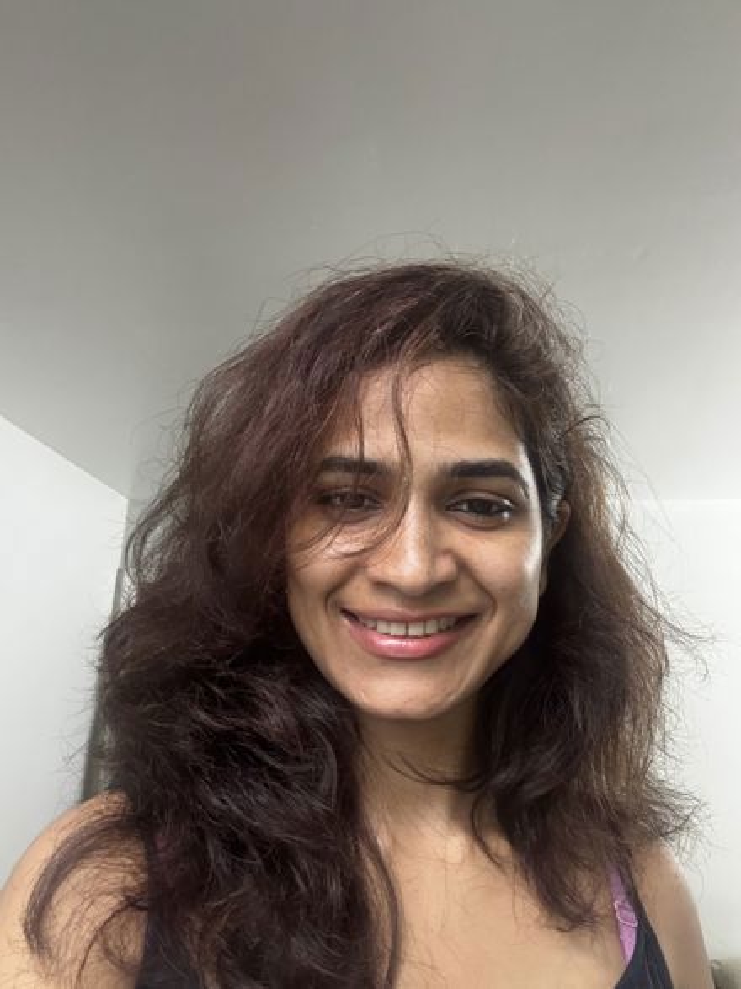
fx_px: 857
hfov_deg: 46.8
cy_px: 494
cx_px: 370
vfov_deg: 60.0
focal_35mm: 30
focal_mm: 2.69
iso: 320
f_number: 1.9
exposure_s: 1/40
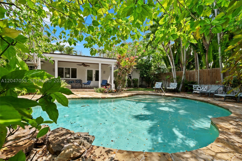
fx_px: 94
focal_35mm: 14
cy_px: 80
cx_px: 121
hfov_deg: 104.3
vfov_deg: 81.1
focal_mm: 14
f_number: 8
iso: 200
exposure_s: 1/250
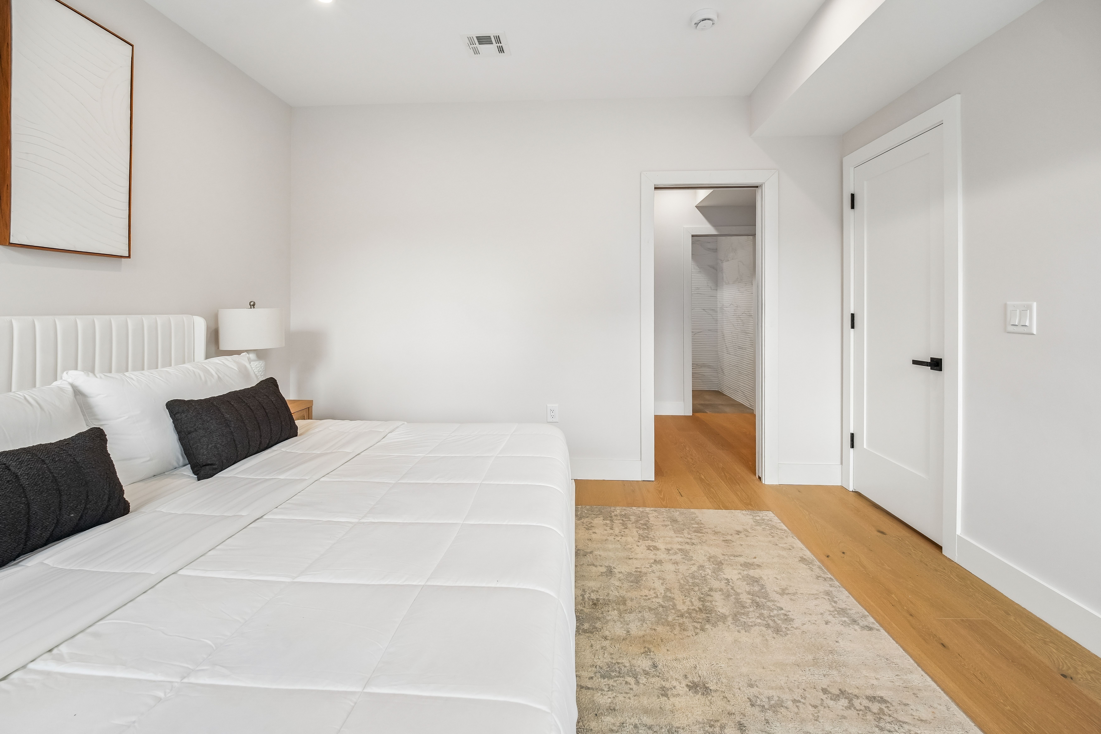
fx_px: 428
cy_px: 367
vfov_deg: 81.2
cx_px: 550
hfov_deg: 104.3
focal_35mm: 14
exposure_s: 1/25
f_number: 7.1
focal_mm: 14
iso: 500
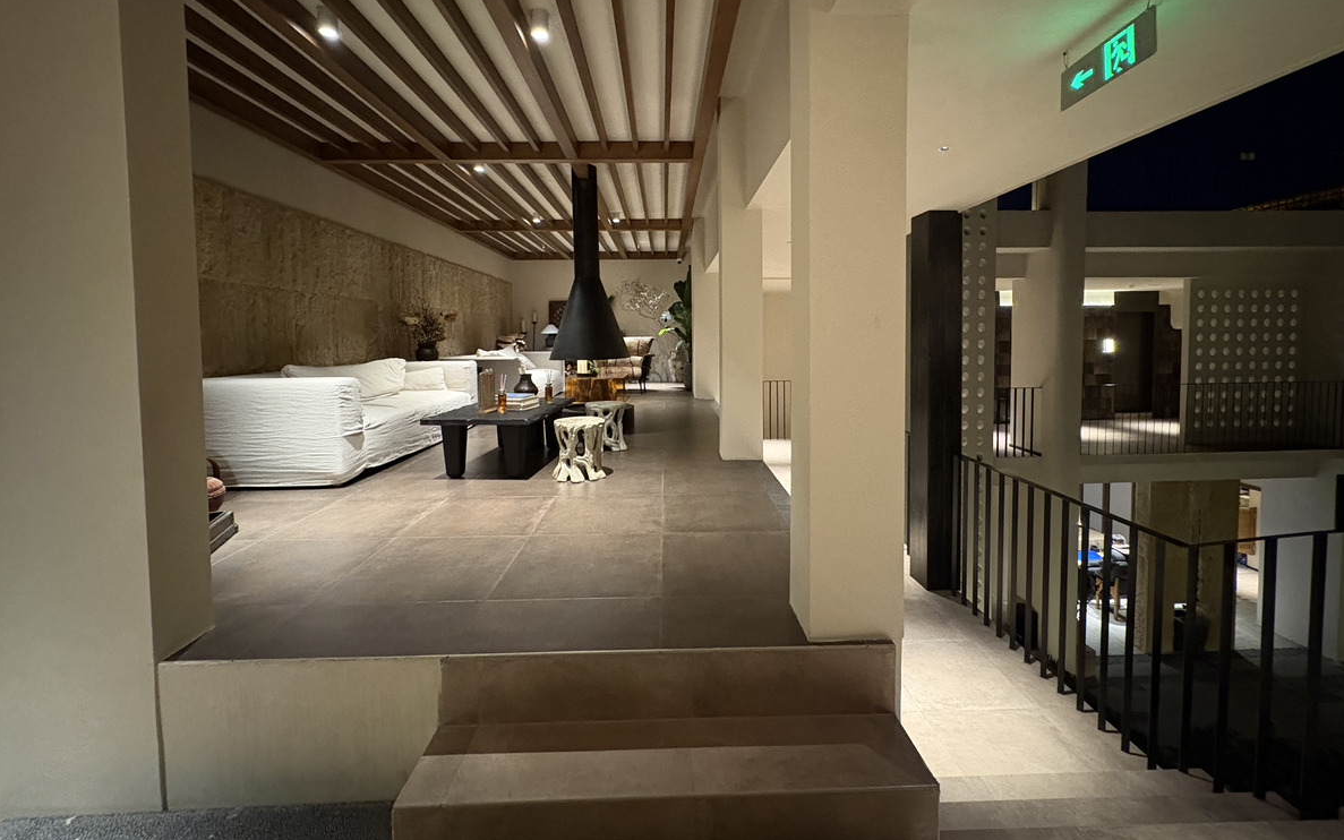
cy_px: 358
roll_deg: +1.0
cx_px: 677
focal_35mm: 15
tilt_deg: -1.6
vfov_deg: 74.4
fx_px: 549
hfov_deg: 101.5
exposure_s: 1/25
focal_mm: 2.22
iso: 1000
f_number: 2.2
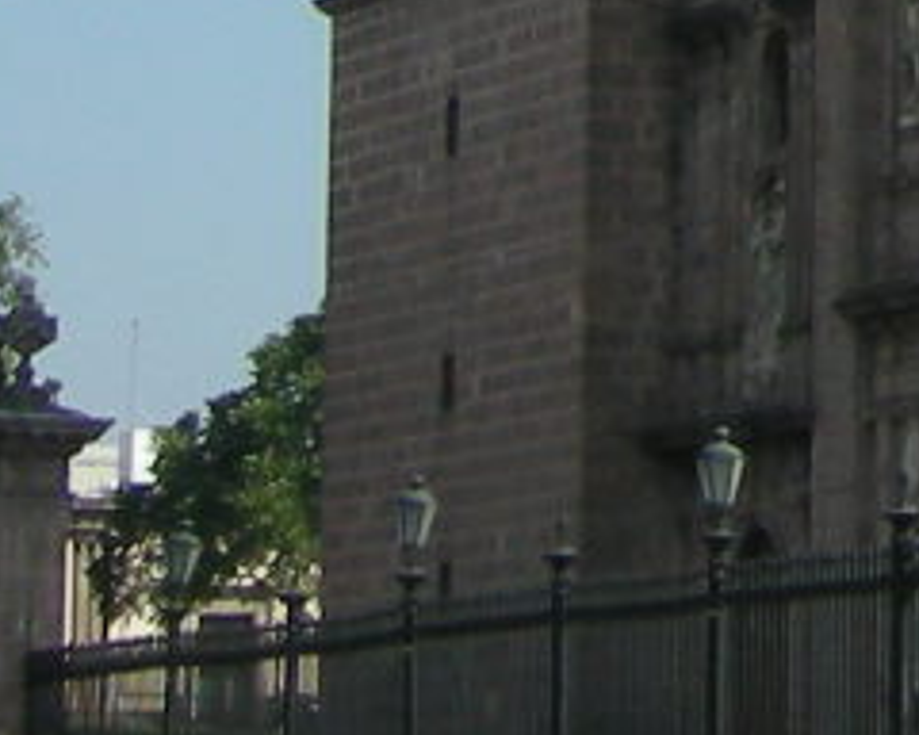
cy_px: -1401
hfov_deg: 6.1
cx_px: 2286
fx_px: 8160
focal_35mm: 300
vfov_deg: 4.9
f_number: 5.4
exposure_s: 1/284
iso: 64
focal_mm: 7.5
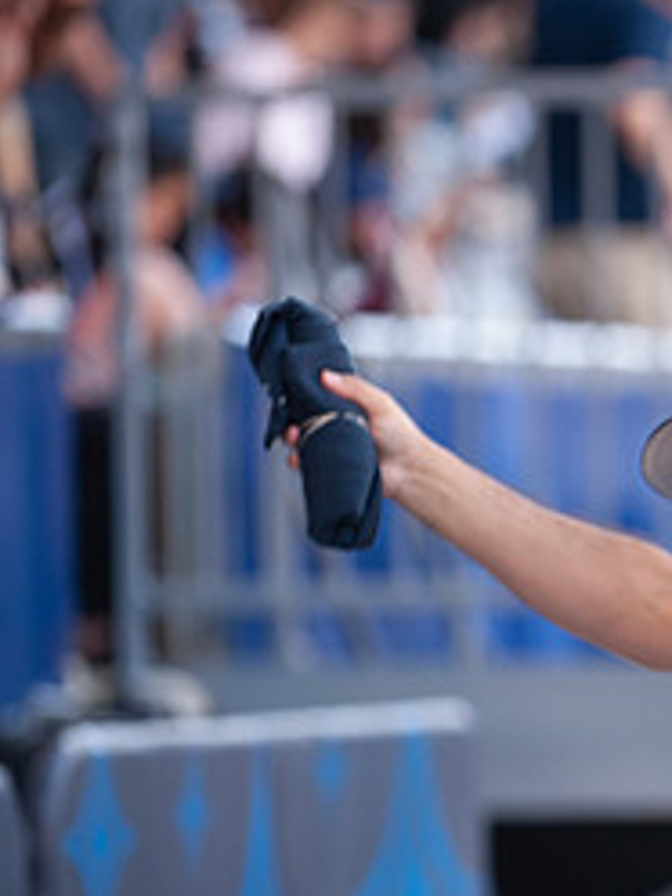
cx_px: 914
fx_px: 9034
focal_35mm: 349
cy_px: 618
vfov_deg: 5.7
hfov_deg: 4.2
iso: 800
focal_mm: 155
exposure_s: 1/500
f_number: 2.8
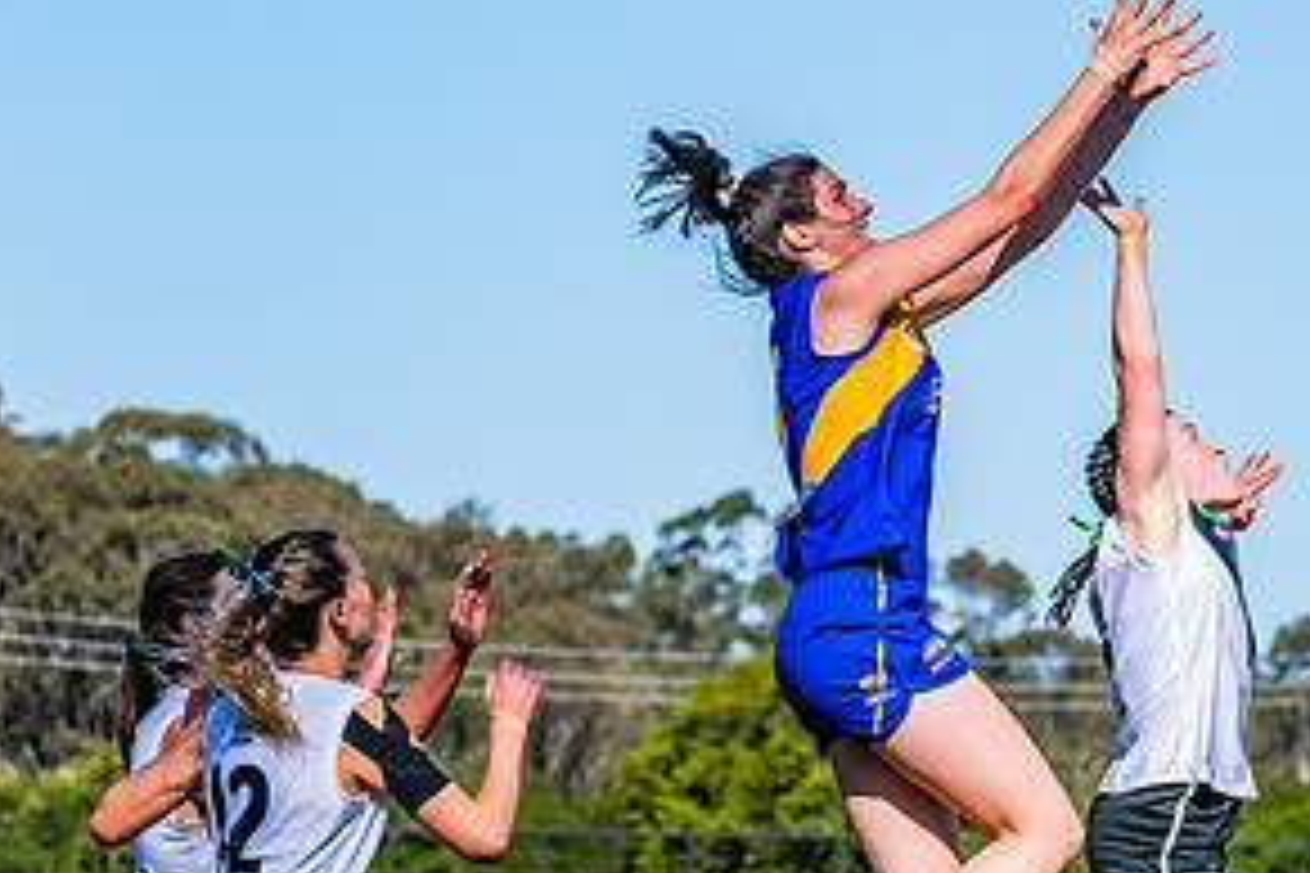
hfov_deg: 5.6
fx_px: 13317
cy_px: 611
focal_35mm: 366
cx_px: 791
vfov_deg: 3.8
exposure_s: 1/1250
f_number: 10
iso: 640
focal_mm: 170
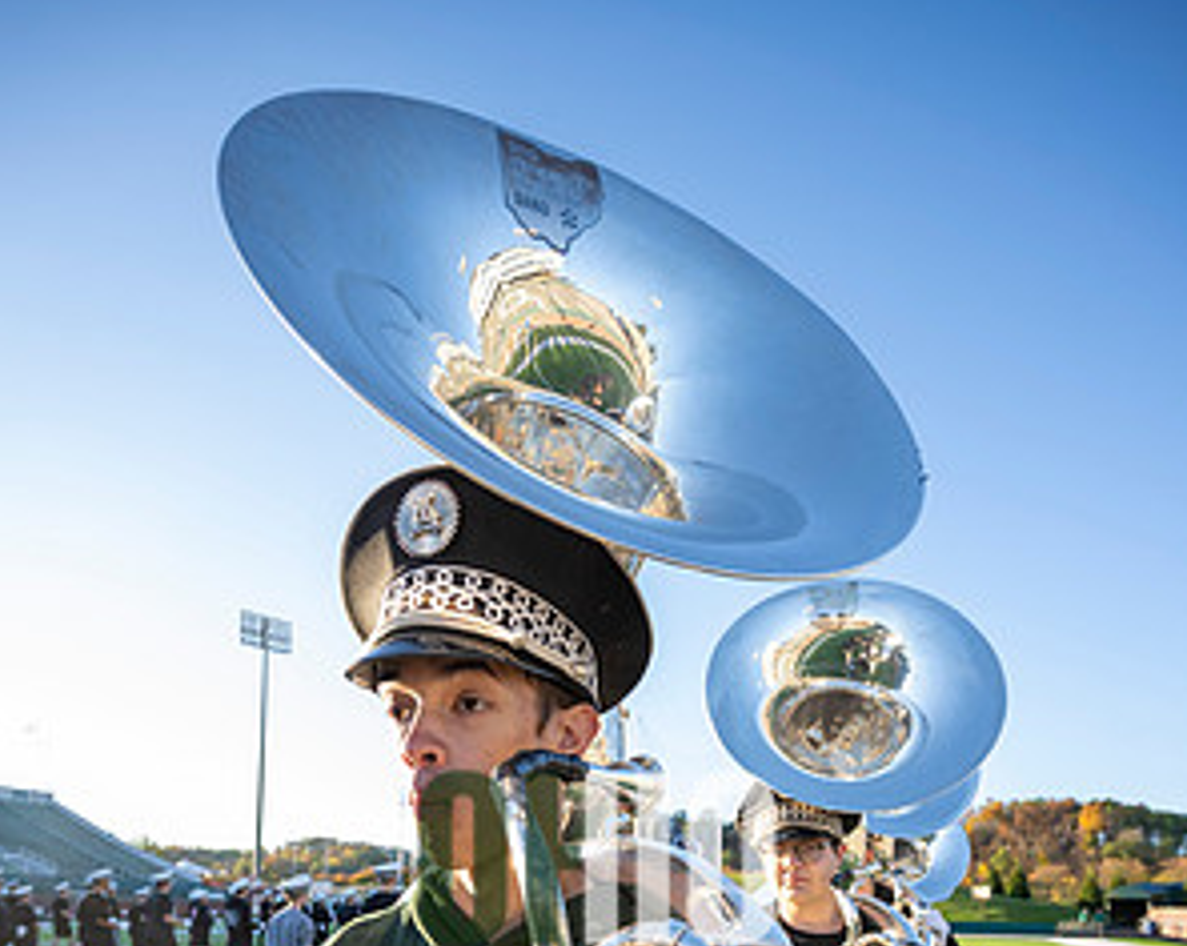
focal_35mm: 20
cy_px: 882
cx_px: 598
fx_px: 702
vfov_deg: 56.7
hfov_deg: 80.4
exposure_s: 1/500
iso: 320
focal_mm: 14
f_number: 4
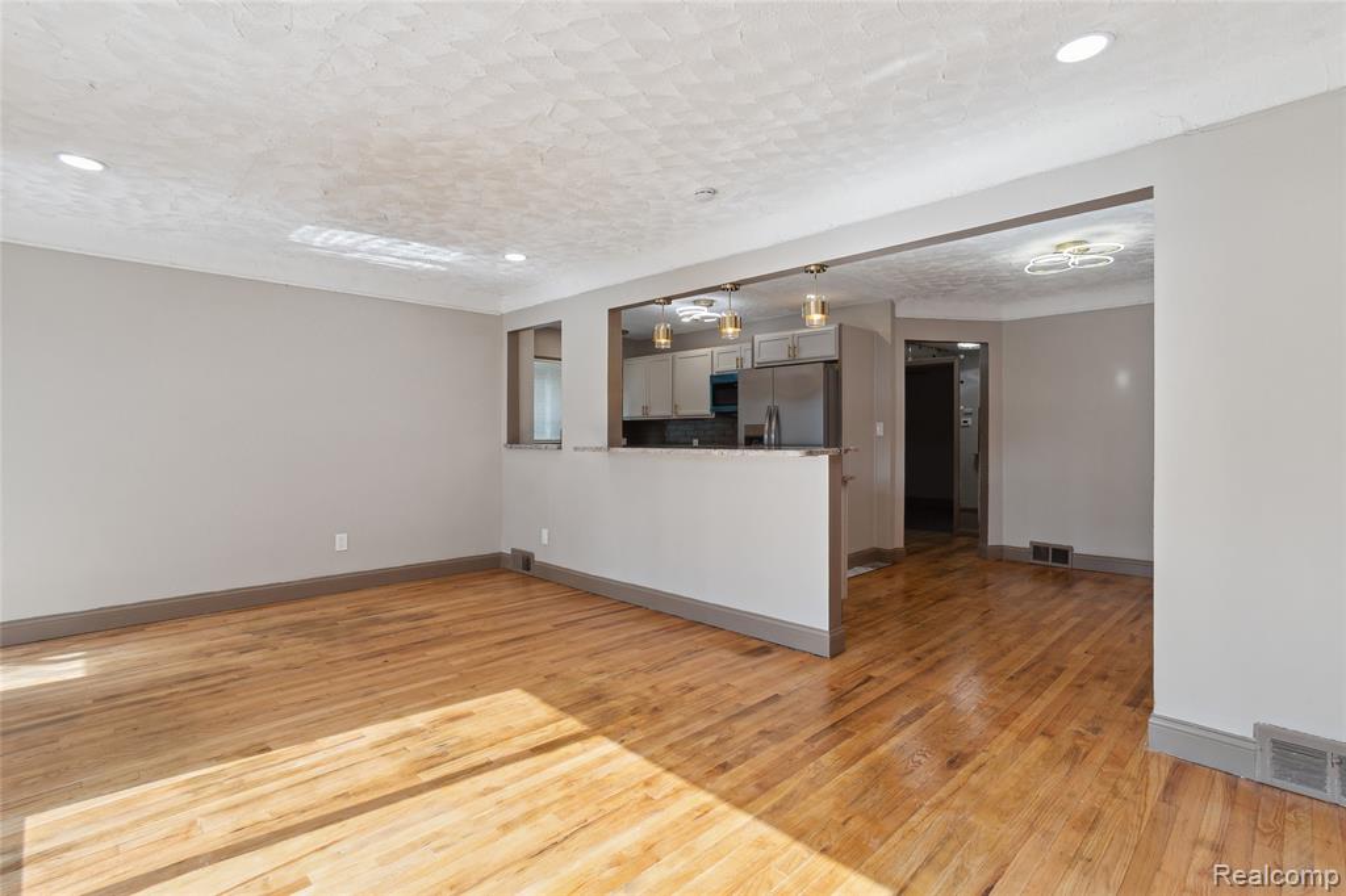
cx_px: 673
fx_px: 561
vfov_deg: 77.3
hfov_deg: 100.4
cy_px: 448
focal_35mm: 15
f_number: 8
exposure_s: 1/80
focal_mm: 10
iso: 400
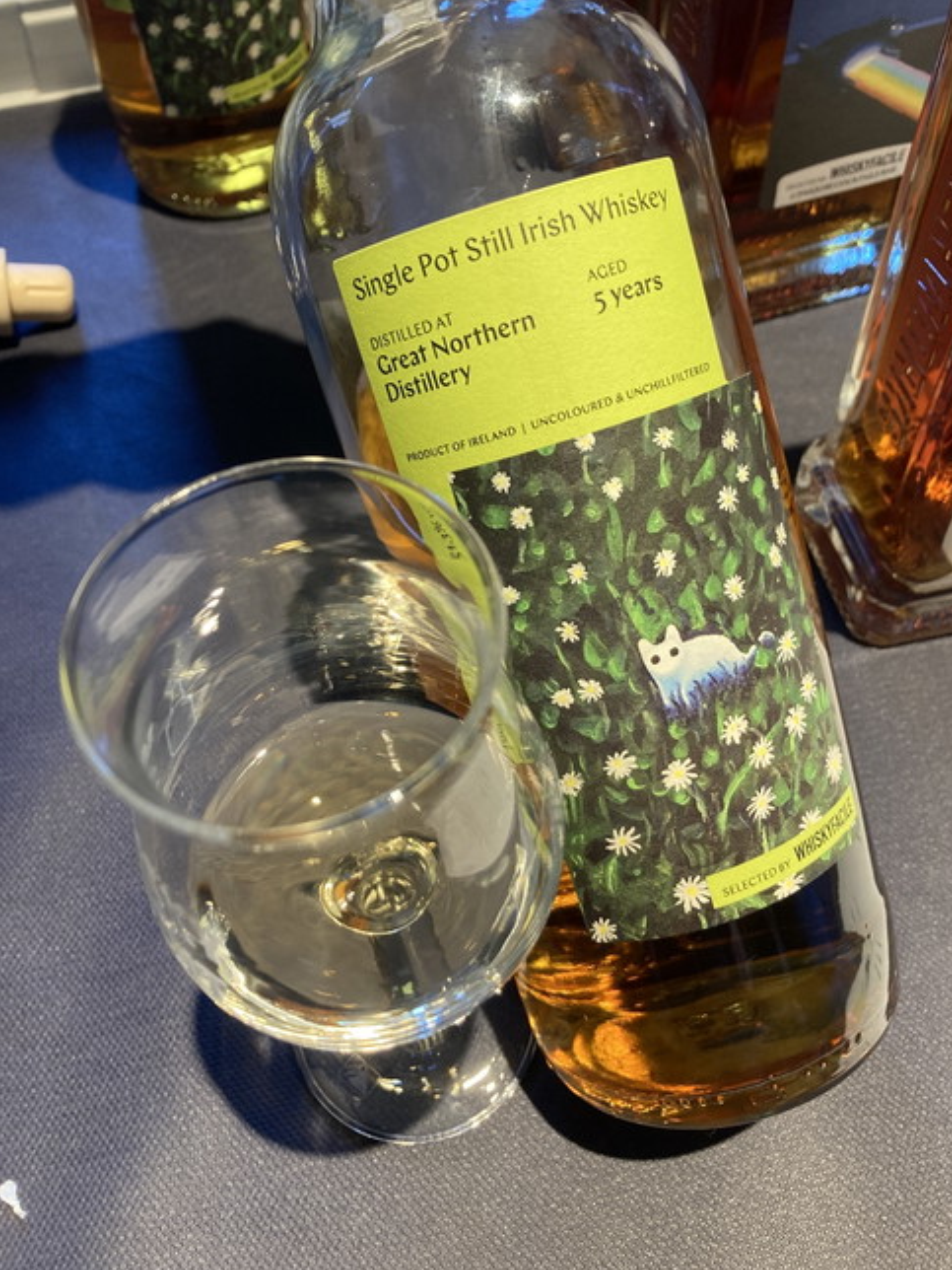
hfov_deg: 48.2
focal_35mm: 29
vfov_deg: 61.7
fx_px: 1063
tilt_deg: -56.5
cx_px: 491
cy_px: 624
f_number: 1.8
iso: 125
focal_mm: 3.99
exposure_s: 1/50
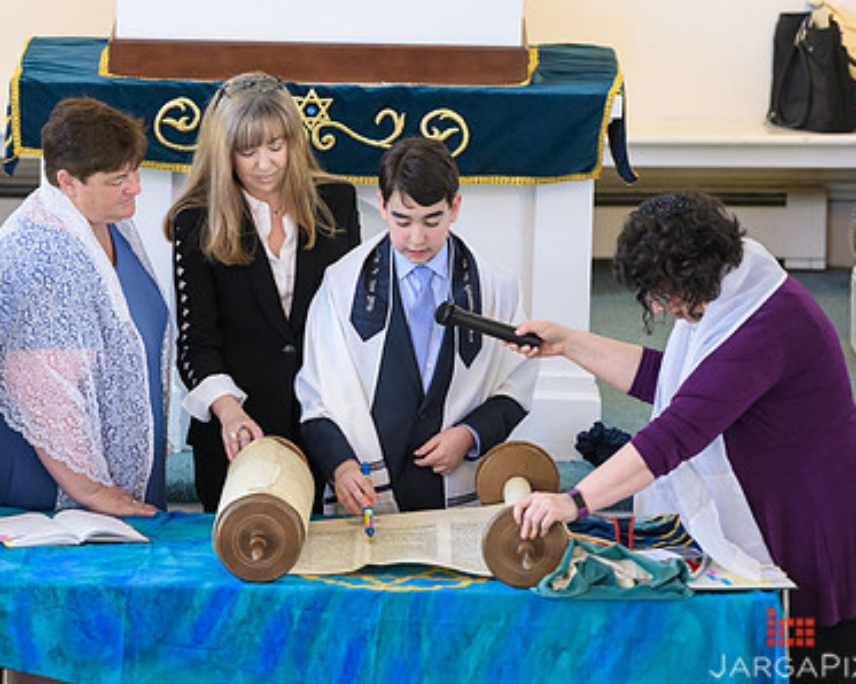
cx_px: 264
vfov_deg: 5.3
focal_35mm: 292
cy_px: 283
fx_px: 7394
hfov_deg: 6.6
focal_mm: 200
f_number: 3.2
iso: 1250
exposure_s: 1/125
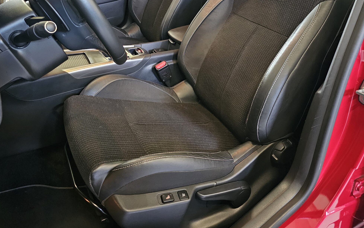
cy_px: 52
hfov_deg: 59.6
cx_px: 191
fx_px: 317
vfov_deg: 38.2
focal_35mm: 32
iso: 1000
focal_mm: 6.3
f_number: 1.7
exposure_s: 1/24
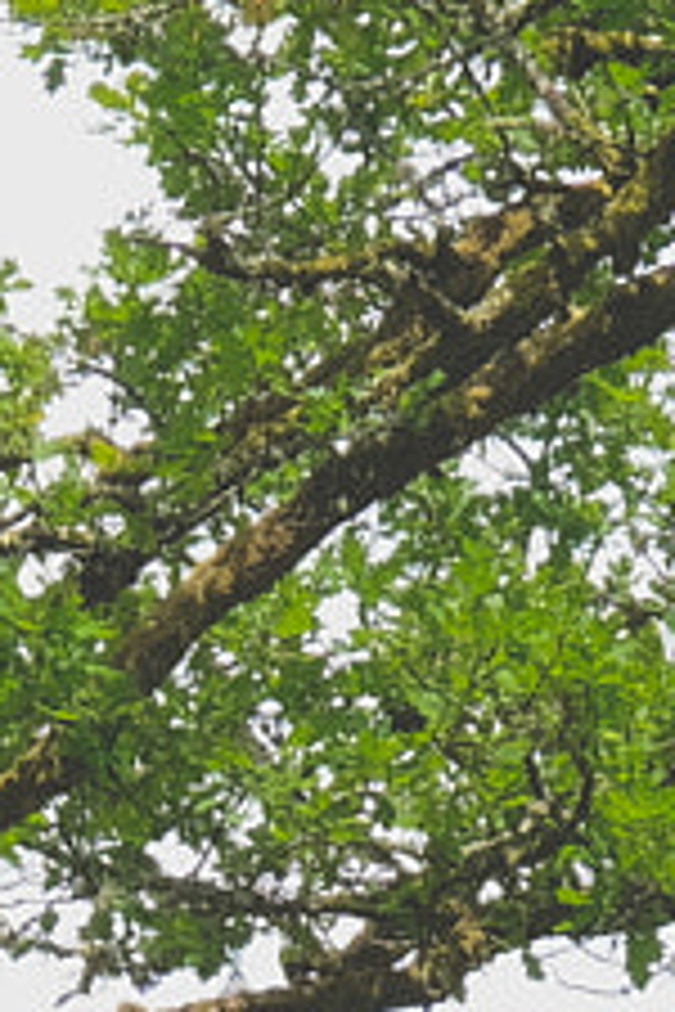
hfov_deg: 2.3
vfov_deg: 3.4
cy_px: 3315
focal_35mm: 590
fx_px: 16592
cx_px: 410
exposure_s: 1/250
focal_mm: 55
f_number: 10
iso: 400
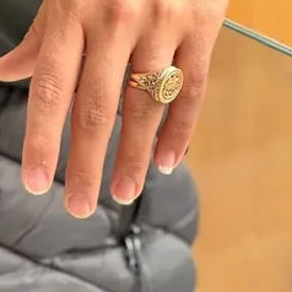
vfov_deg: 6.7
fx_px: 2453
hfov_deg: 6.8
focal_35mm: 257
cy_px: -104
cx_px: 28
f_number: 2.8
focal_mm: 9
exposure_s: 1/83
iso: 250
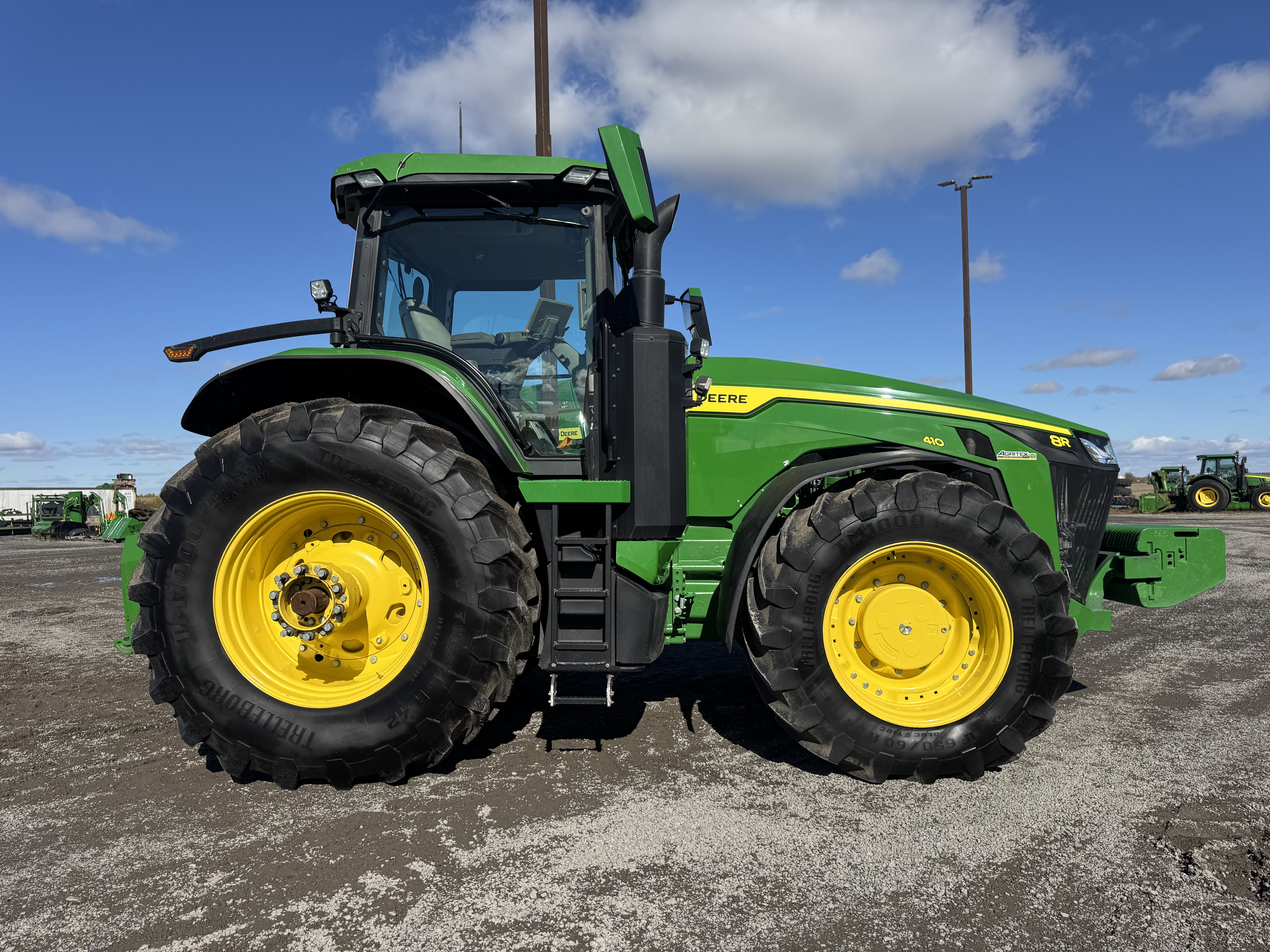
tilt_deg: +1.4
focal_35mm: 24
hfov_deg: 71.6
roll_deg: +2.0
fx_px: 881
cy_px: 476
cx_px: 635
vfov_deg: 56.8
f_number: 1.78
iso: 80
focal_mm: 6.76
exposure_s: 1/5814
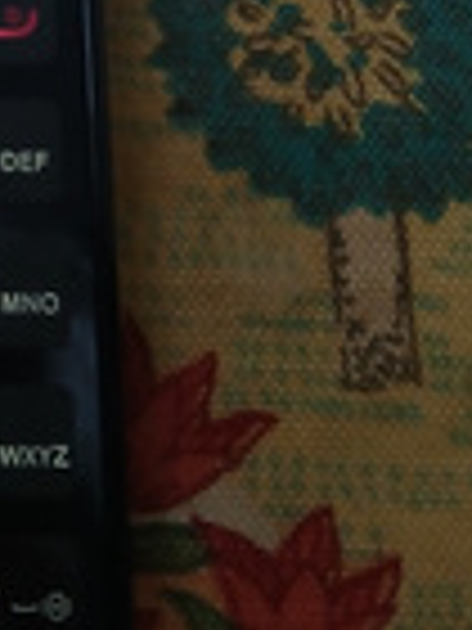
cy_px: -364
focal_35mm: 93
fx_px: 1691
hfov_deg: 15.0
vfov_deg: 18.3
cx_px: -182
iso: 320
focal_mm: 3.98
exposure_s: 1/33.3
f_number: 1.8
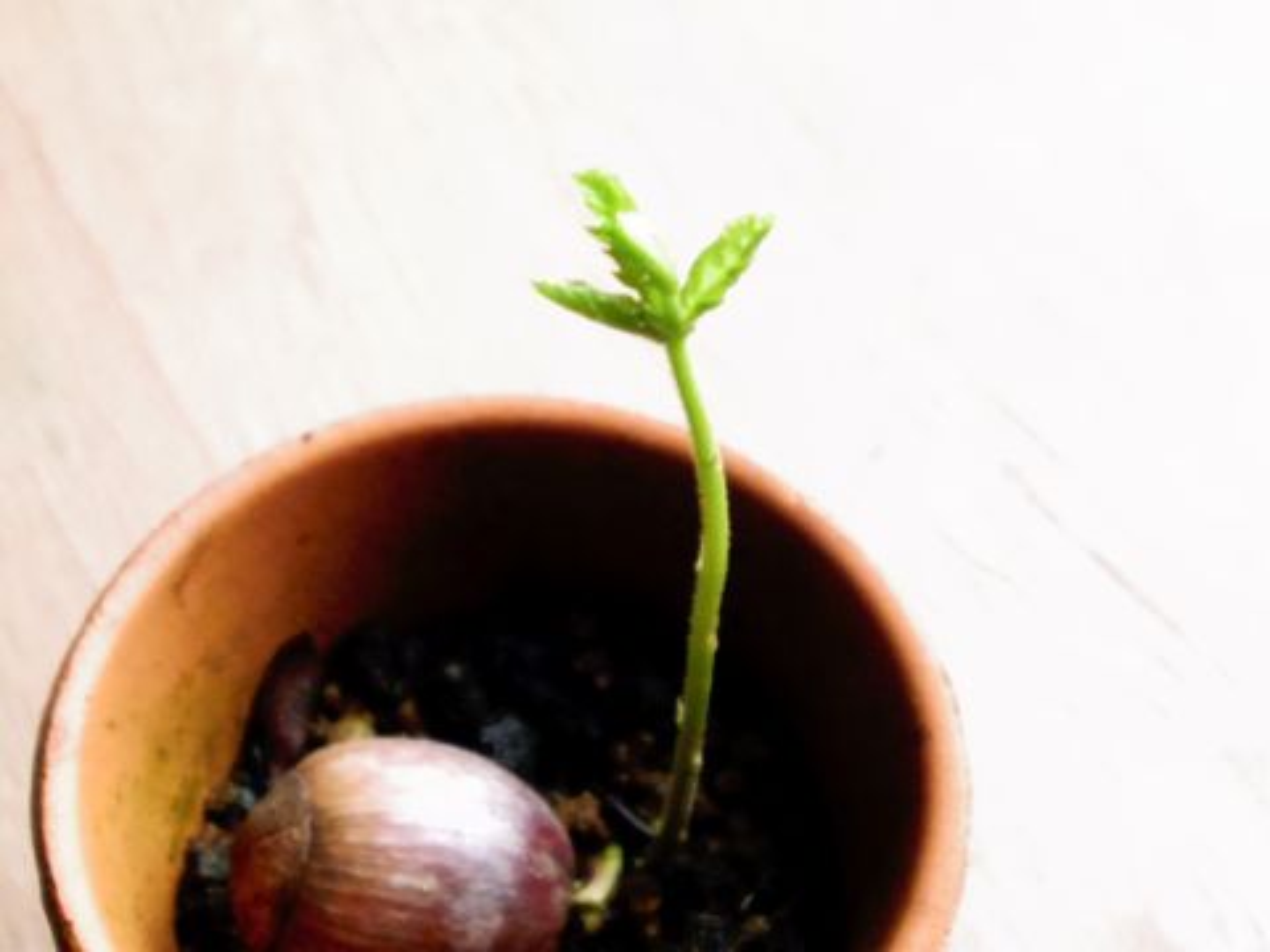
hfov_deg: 23.6
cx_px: 635
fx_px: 3045
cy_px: 476
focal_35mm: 83
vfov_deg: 17.8
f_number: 4.5
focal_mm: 15
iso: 3200
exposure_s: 1/80
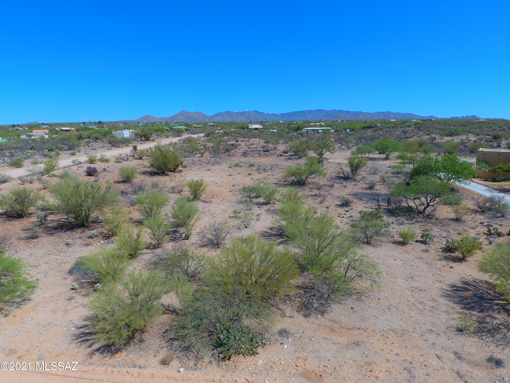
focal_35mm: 17
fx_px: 250
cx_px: 255
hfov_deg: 91.0
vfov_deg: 74.7
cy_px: 192
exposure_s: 1/1420
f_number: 2.8
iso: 100
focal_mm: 3.15
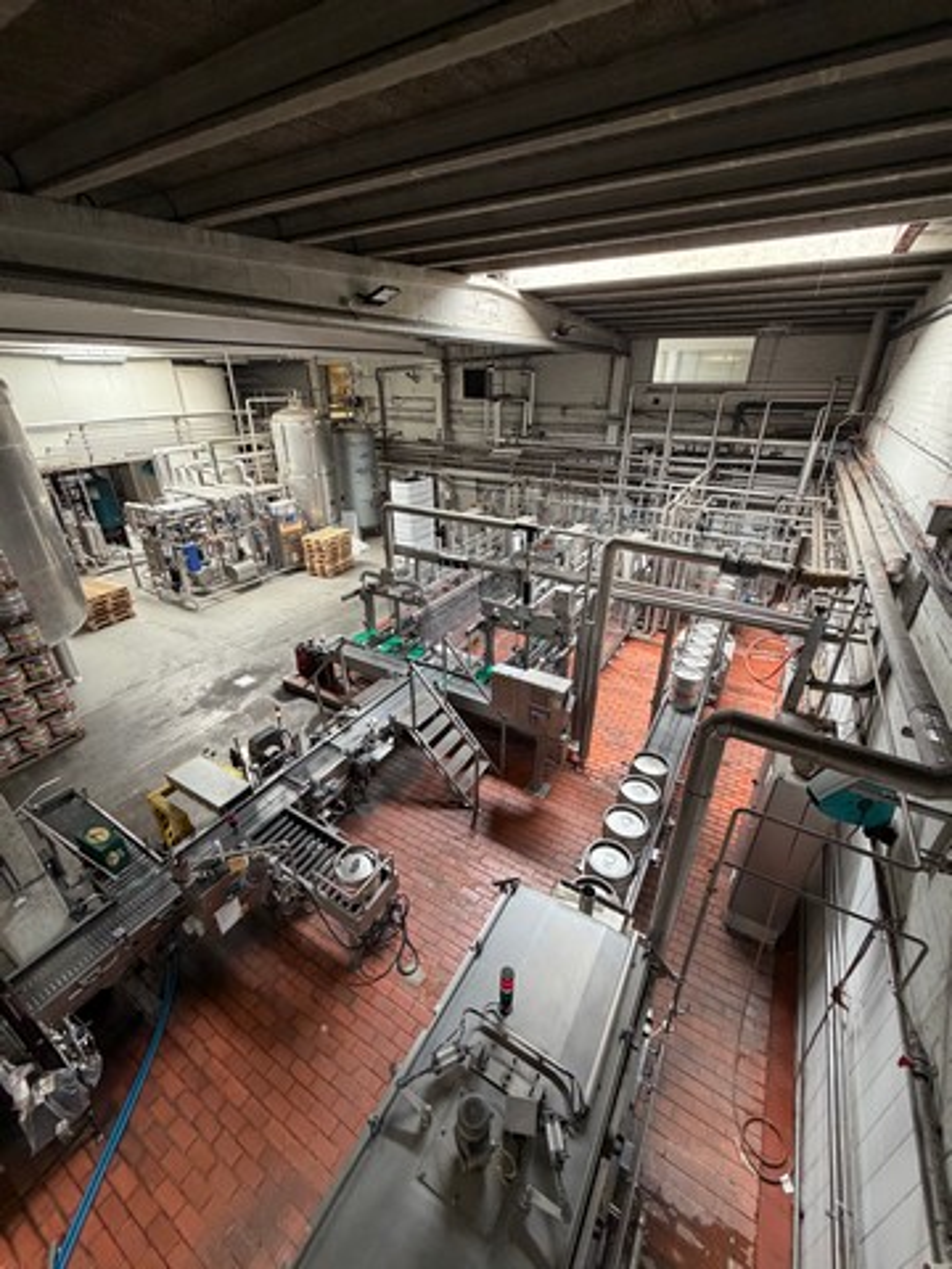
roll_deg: -0.6
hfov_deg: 85.7
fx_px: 513
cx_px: 476
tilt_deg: -27.2
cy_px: 634
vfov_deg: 102.1
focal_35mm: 14
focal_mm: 2.22
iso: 320
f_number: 2.2
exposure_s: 1/84
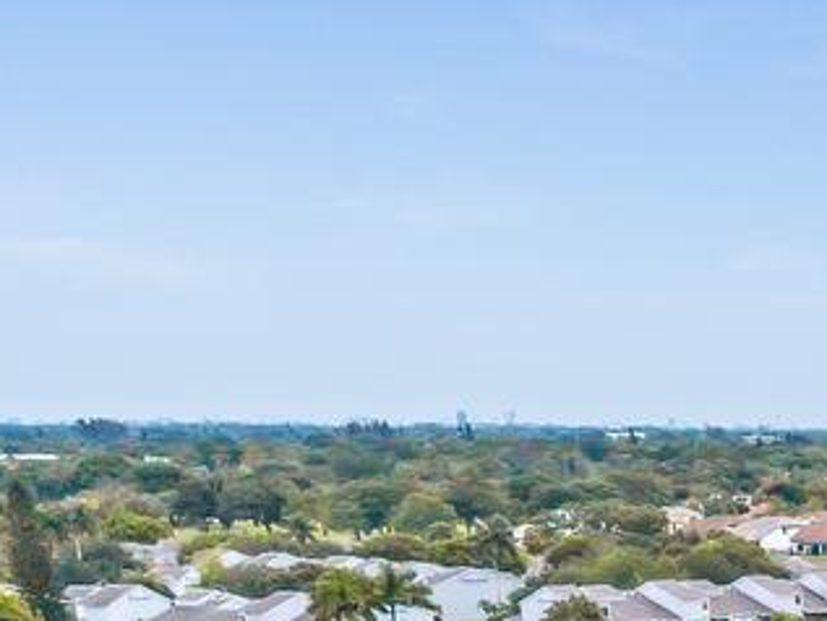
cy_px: 1375
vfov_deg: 10.8
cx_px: 1938
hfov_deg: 12.8
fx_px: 2892
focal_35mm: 121
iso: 180
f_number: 1.8
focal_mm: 8.67
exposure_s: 1/8000
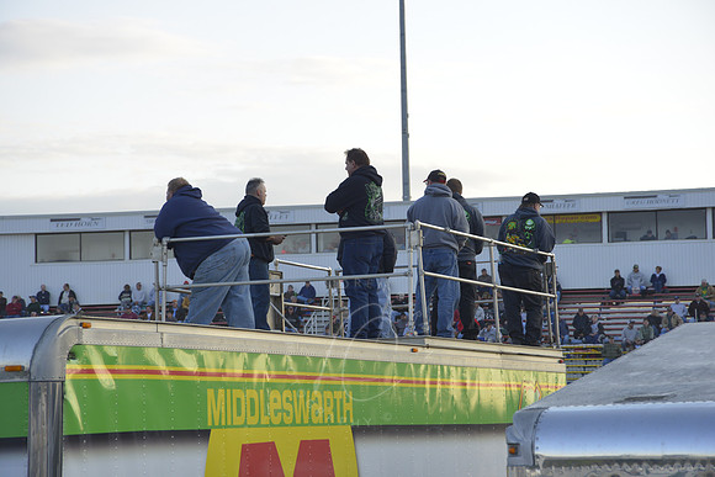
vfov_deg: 11.4
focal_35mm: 120
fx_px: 2384
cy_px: 238
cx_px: 358
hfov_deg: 17.1
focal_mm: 120
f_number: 8
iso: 800
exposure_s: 1/250
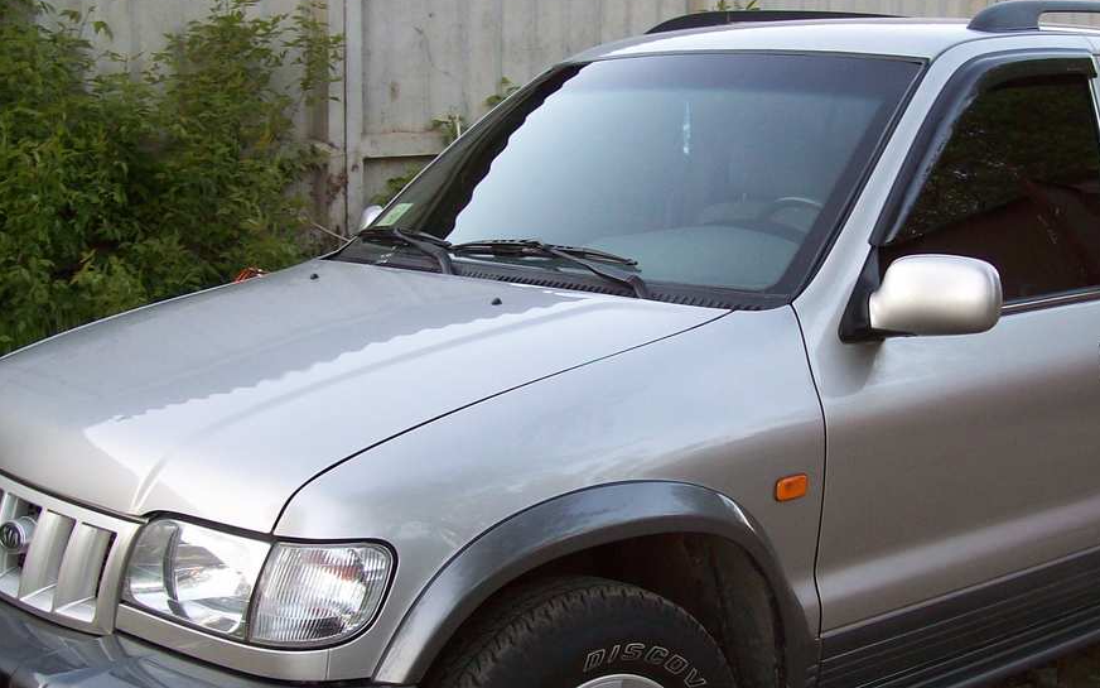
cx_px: 664
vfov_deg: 23.1
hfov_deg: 36.1
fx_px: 1679
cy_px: 385
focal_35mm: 56
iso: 80
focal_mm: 6
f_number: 2.7
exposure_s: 1/76.5
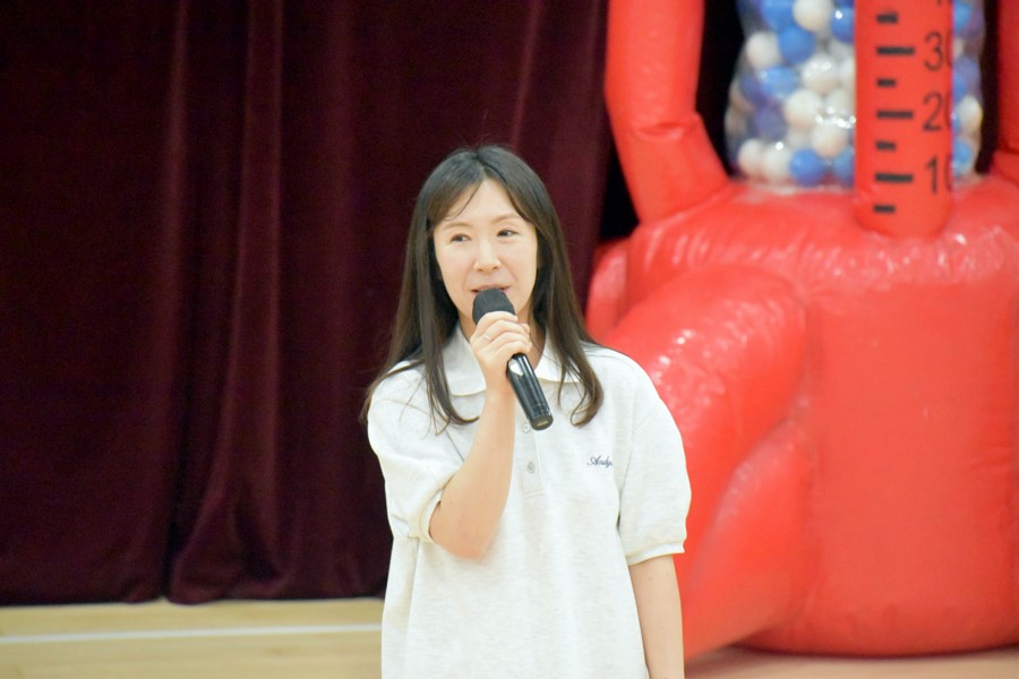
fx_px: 8491
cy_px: 340
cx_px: 510
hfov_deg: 6.9
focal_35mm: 300
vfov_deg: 4.6
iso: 8000
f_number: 6.3
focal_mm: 200
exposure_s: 1/125
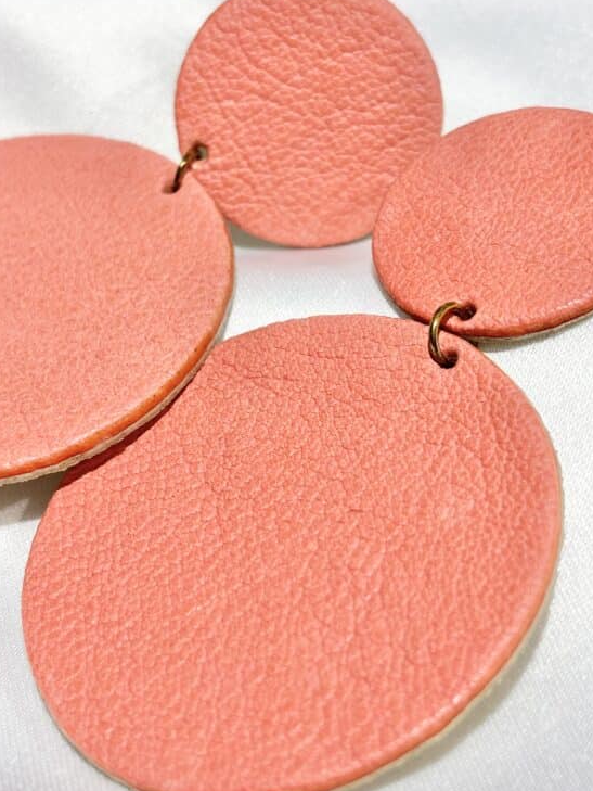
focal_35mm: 73
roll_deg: +8.1
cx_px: 336
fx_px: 1667
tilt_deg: -26.7
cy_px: 369
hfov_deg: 20.2
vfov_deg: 26.7
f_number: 1.6
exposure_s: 1/247
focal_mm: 5.96
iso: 32
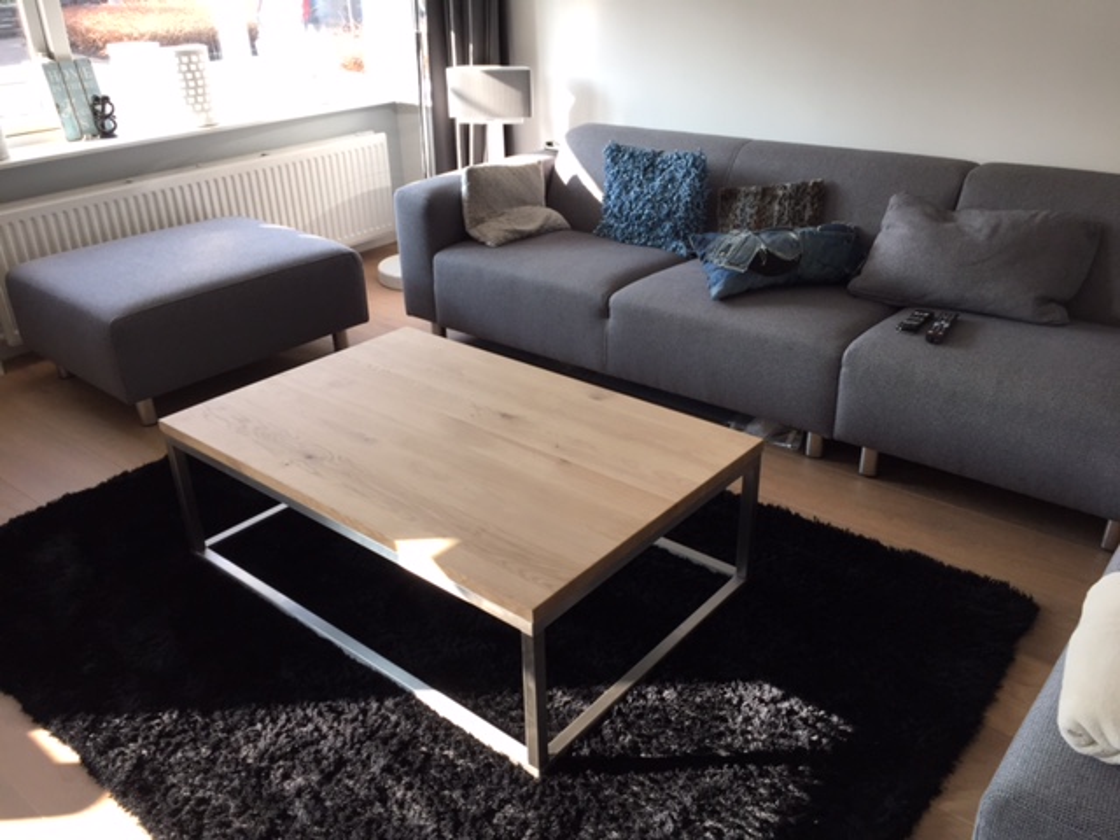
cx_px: 560
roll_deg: +1.3
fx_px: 938
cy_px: 420
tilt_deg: -26.3
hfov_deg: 61.7
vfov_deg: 48.2
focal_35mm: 29
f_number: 2.2
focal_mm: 4.15
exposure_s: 1/120
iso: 50
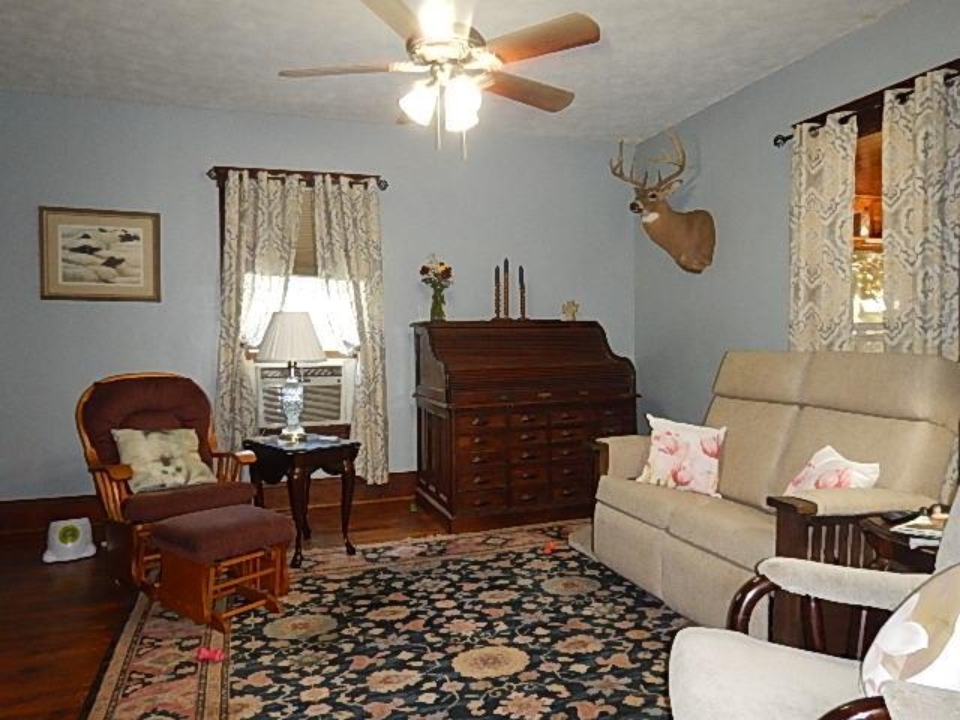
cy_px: 360
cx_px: 480
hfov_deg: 71.6
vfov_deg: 56.8
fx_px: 666
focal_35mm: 24
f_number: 2.8
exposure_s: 1/30
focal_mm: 4.3
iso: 220
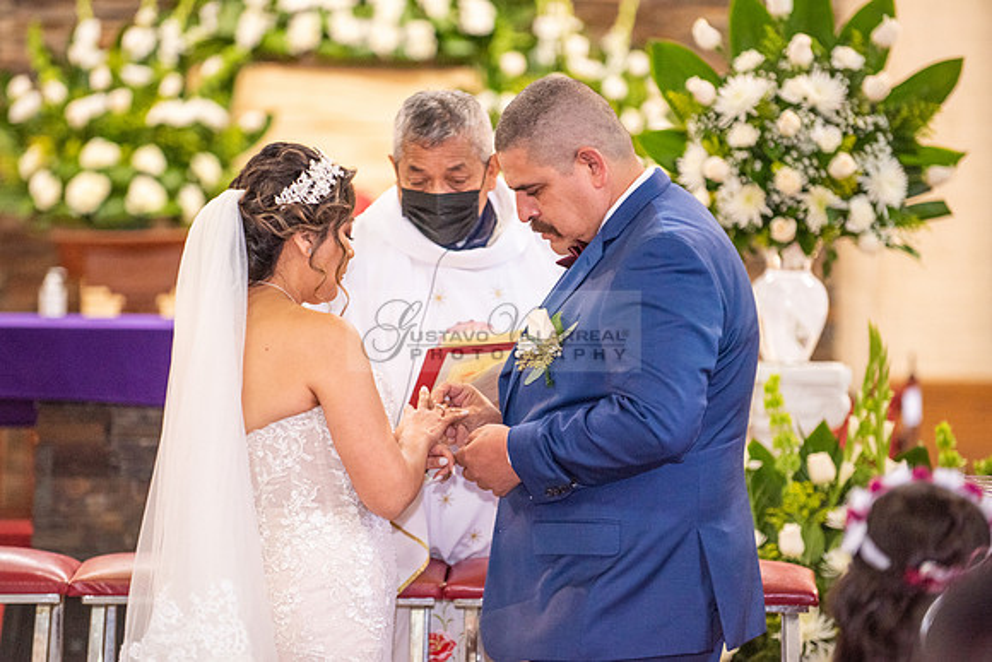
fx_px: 4717
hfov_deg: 12.0
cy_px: 341
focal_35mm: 171
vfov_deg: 8.0
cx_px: 474
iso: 2000
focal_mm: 160
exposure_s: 1/160
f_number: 2.8
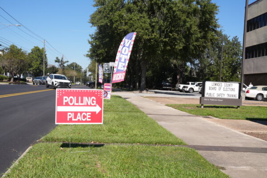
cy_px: 89
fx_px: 287
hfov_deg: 49.9
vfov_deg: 34.5
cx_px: 134
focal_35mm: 39
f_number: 8
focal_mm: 25.8
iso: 100
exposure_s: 1/250
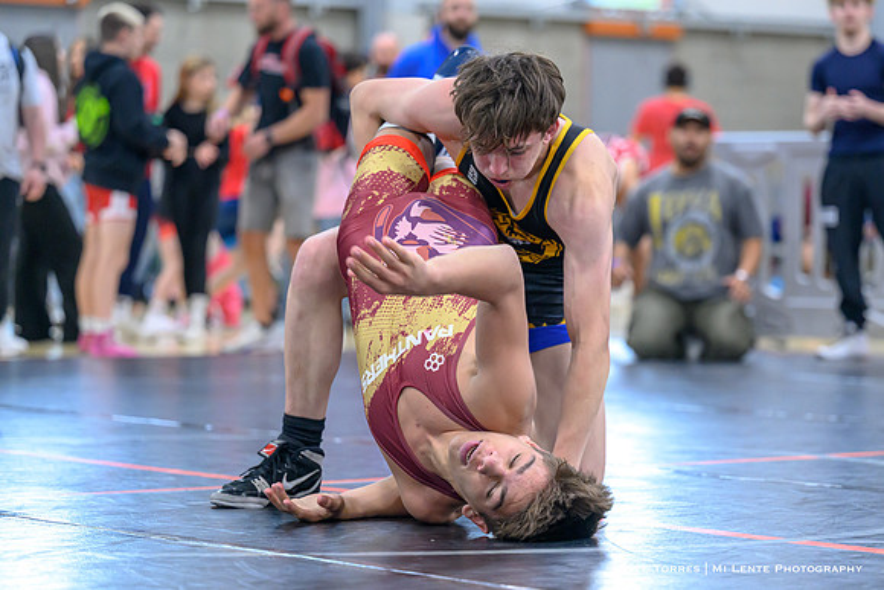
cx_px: 517
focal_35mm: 130
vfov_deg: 10.6
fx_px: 3188
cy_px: 367
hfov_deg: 15.8
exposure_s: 1/800
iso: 3200
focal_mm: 103
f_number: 2.8
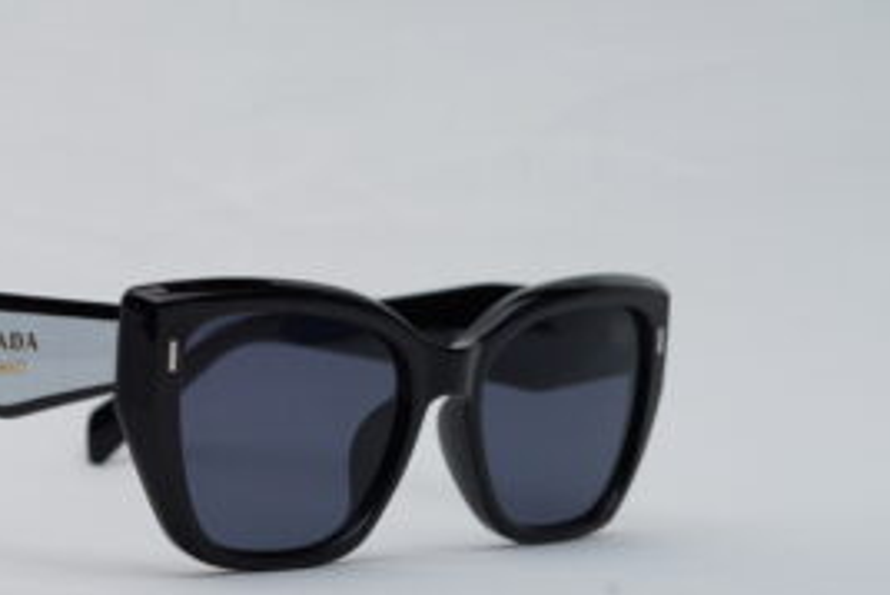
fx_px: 2770
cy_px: 342
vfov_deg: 12.2
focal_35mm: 112
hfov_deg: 18.1
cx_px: 186
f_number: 9
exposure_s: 1/160
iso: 100
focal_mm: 50
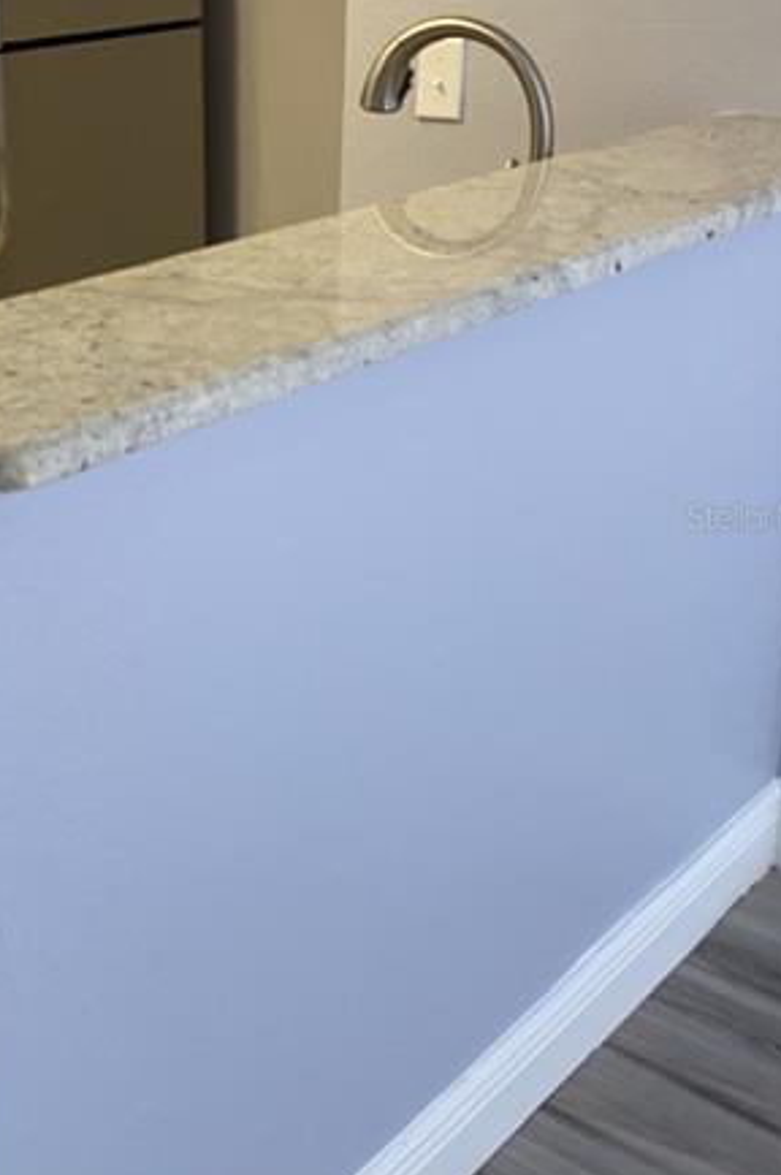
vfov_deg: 41.1
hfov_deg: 26.9
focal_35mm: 48
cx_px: 60
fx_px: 1564
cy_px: 516
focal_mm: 4.25
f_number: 1.8
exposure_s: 1/60
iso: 125
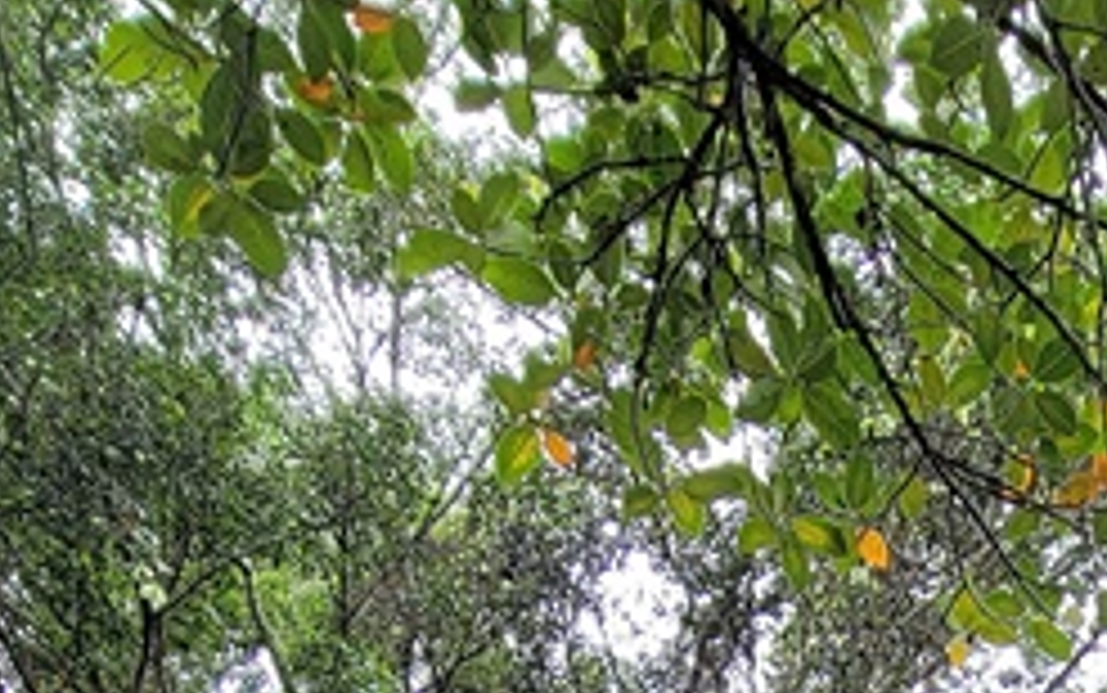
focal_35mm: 56
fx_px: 1690
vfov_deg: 15.7
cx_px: 1161
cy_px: 1548
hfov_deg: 32.7
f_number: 2.2
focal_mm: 2.2
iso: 50
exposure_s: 1/127
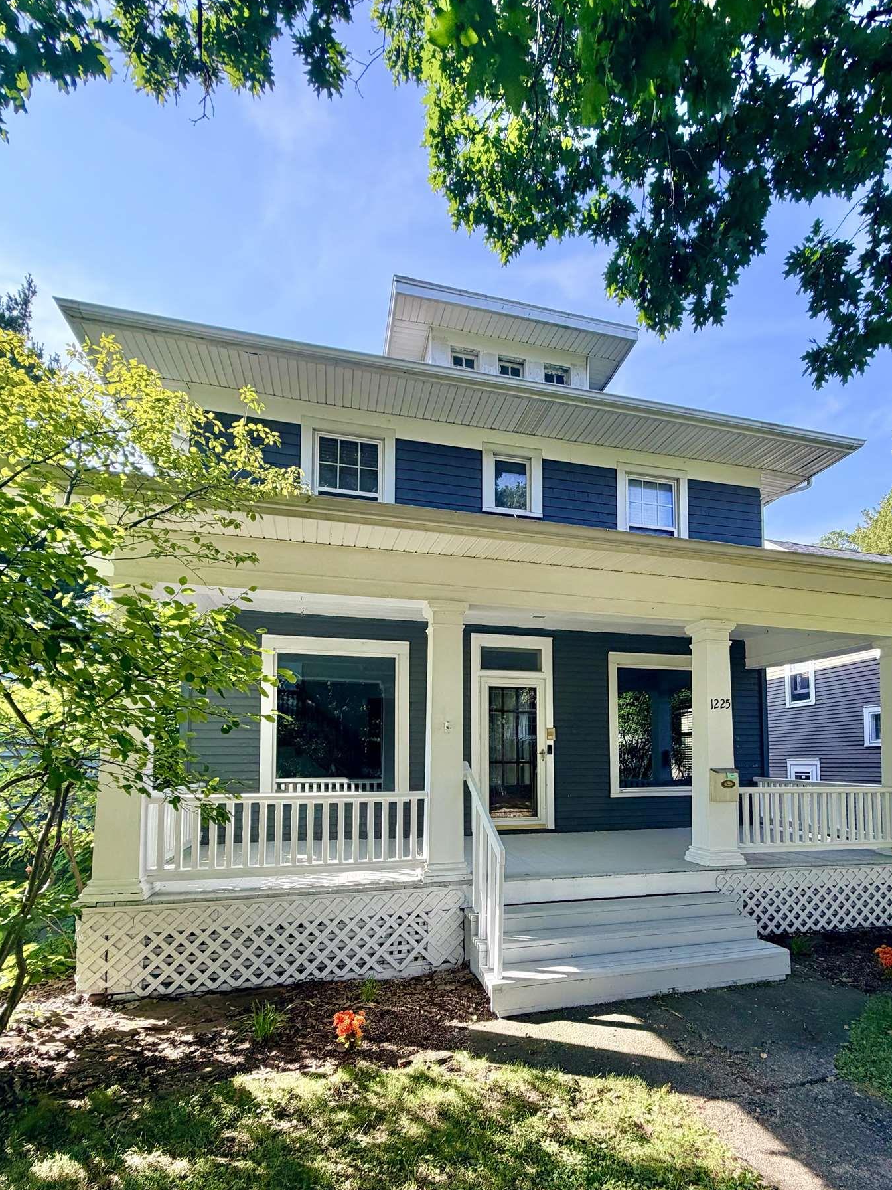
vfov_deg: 86.2
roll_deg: -0.3
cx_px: 508
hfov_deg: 71.2
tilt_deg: +2.2
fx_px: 618
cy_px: 734
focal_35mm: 18
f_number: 2.2
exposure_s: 1/502
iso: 64
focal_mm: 2.22
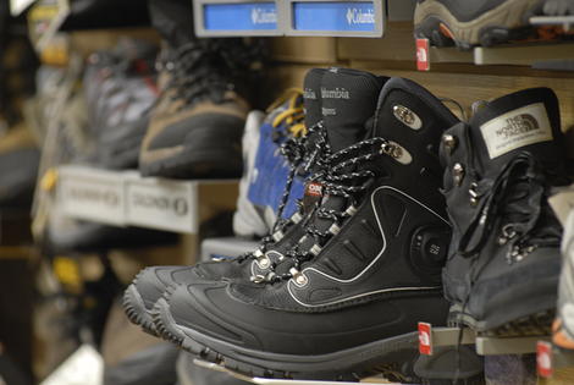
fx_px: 4791
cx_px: 287
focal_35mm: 300
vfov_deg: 4.6
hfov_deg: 6.9
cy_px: 192
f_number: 4
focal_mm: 200
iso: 200
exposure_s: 1/2.5
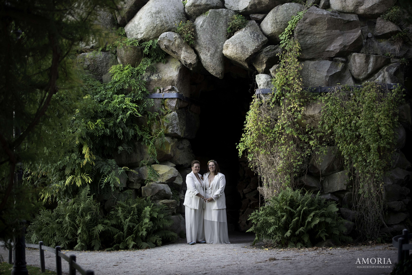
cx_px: 206
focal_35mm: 70
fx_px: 801
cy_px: 138
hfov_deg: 28.8
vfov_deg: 19.5
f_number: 2.8
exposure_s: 1/400
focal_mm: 70
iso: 500
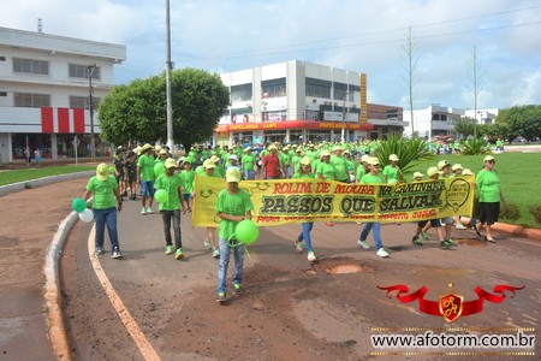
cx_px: 270
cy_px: 180
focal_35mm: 30
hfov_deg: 61.9
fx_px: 451
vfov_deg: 43.6
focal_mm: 20
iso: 100
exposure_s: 1/320
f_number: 9
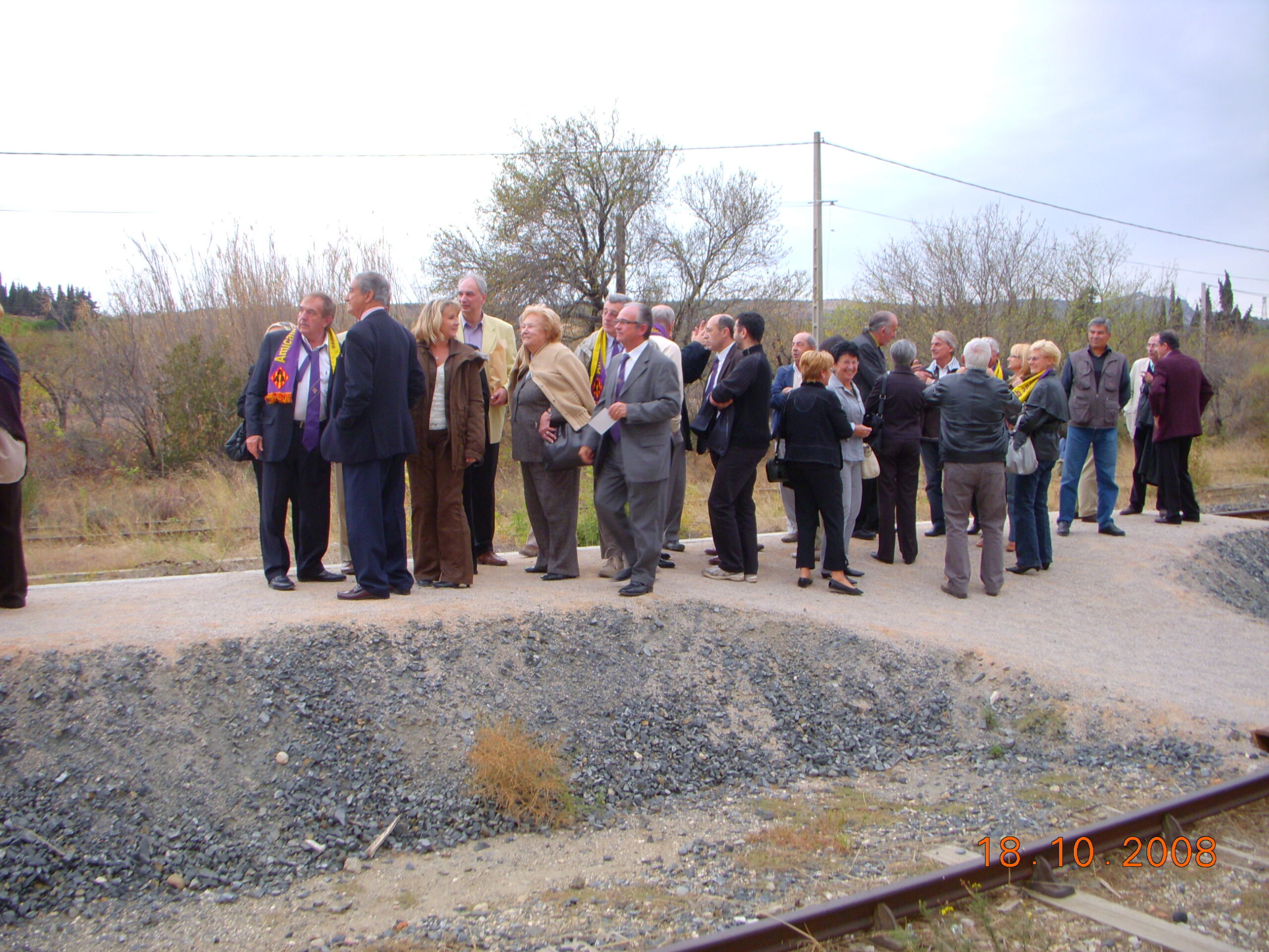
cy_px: 476
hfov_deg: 49.0
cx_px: 634
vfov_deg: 37.7
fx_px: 1393
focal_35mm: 38
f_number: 3.3
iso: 100
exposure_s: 1/30
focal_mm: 6.3
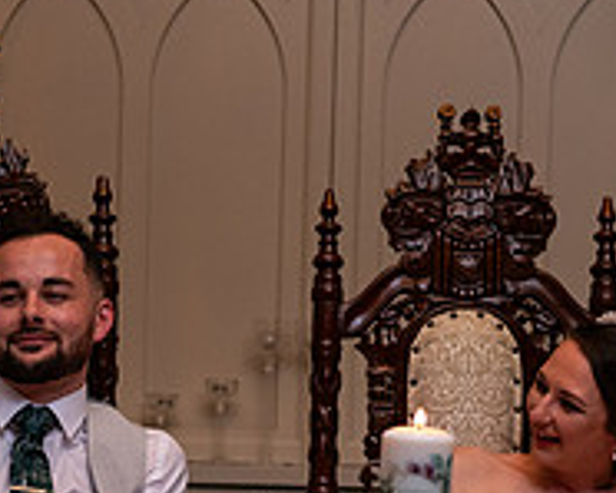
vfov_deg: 10.5
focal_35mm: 146
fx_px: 2663
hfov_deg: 13.1
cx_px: 142
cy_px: 538
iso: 1000
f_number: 3.5
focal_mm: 50
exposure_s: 1/160
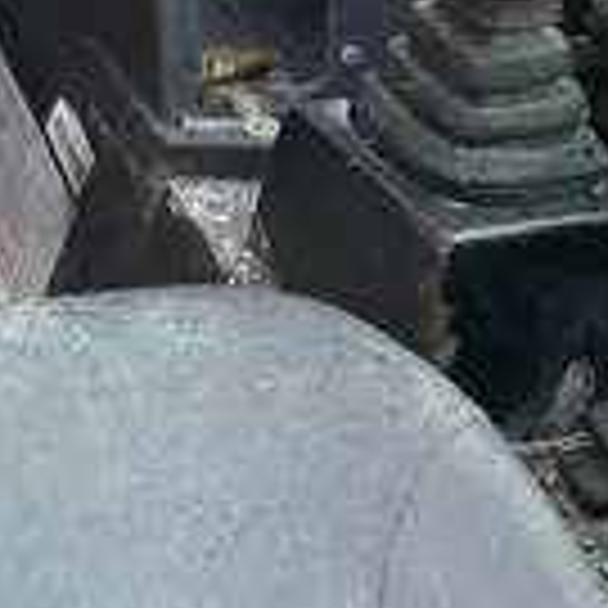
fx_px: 2484
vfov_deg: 13.0
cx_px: 0
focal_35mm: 125
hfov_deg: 13.8
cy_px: -372
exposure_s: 1/409
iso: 32
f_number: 1.6
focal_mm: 4.2
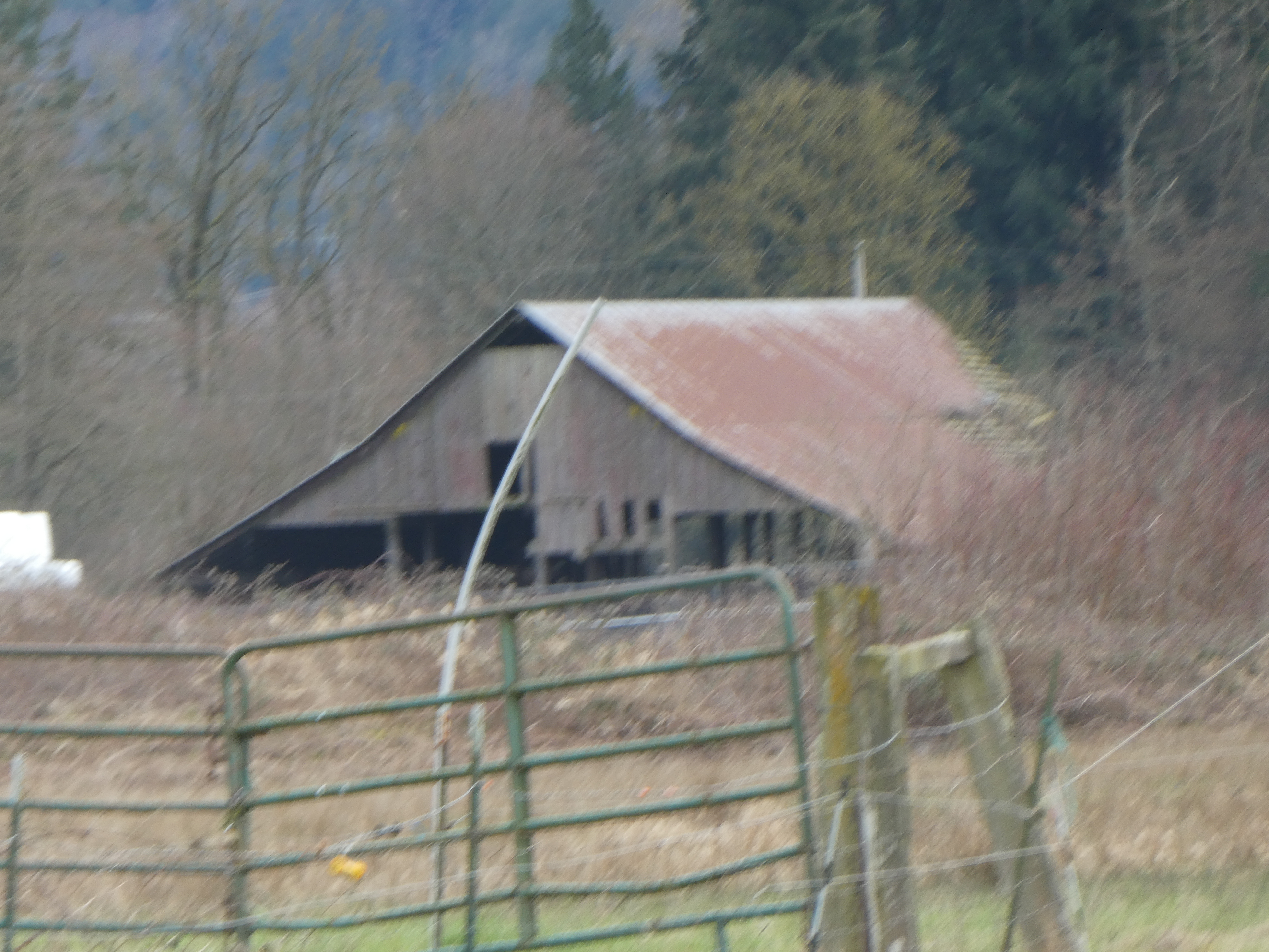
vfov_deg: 2.2
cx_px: 634
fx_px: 24855
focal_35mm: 678
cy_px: 476
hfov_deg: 2.9
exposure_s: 1/125
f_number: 6.3
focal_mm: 121.5
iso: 125
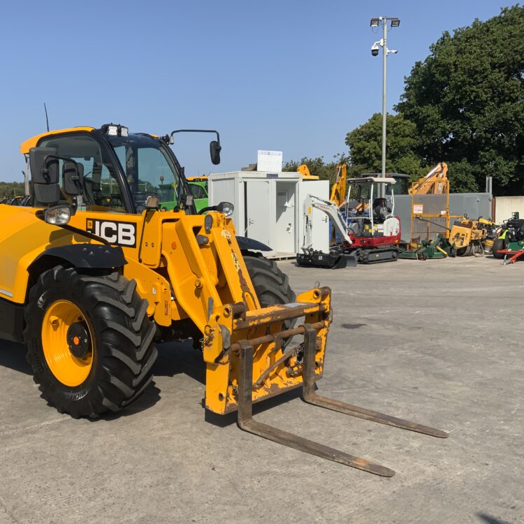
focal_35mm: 35
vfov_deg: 47.2
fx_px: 599
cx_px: 168
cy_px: 259
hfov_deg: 46.4
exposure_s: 1/2427
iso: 20
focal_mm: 3
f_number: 1.8
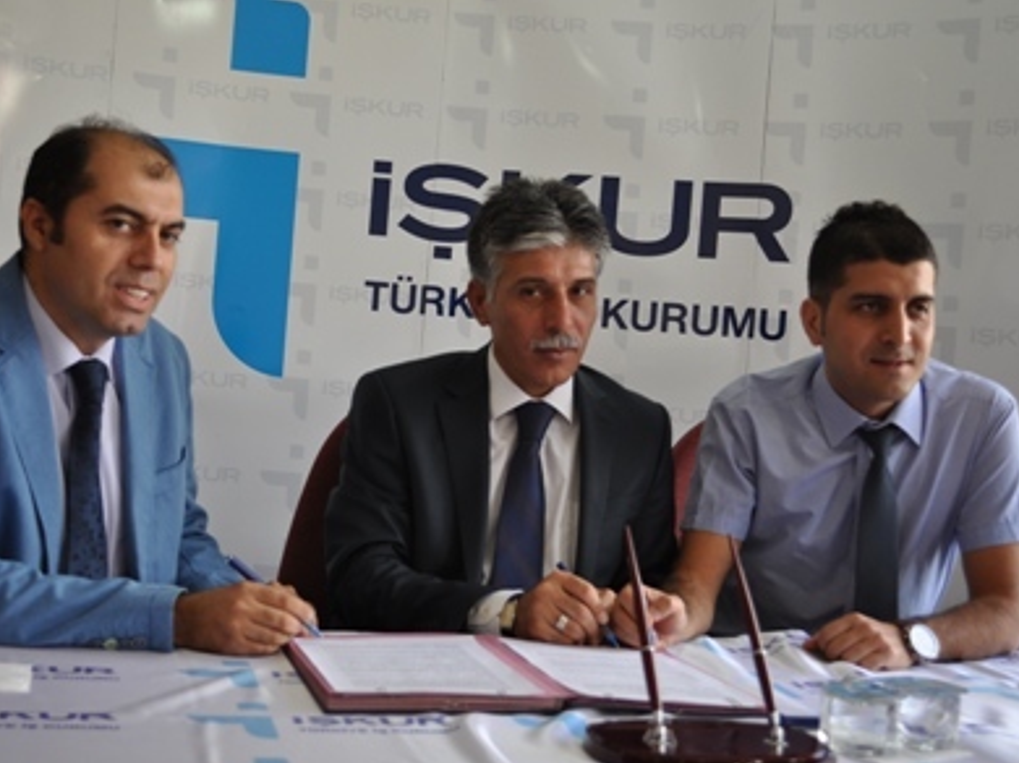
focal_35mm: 53
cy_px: 387
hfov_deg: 36.2
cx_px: 476
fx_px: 1559
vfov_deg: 27.5
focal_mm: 32
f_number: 4.8
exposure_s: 1/80
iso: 400
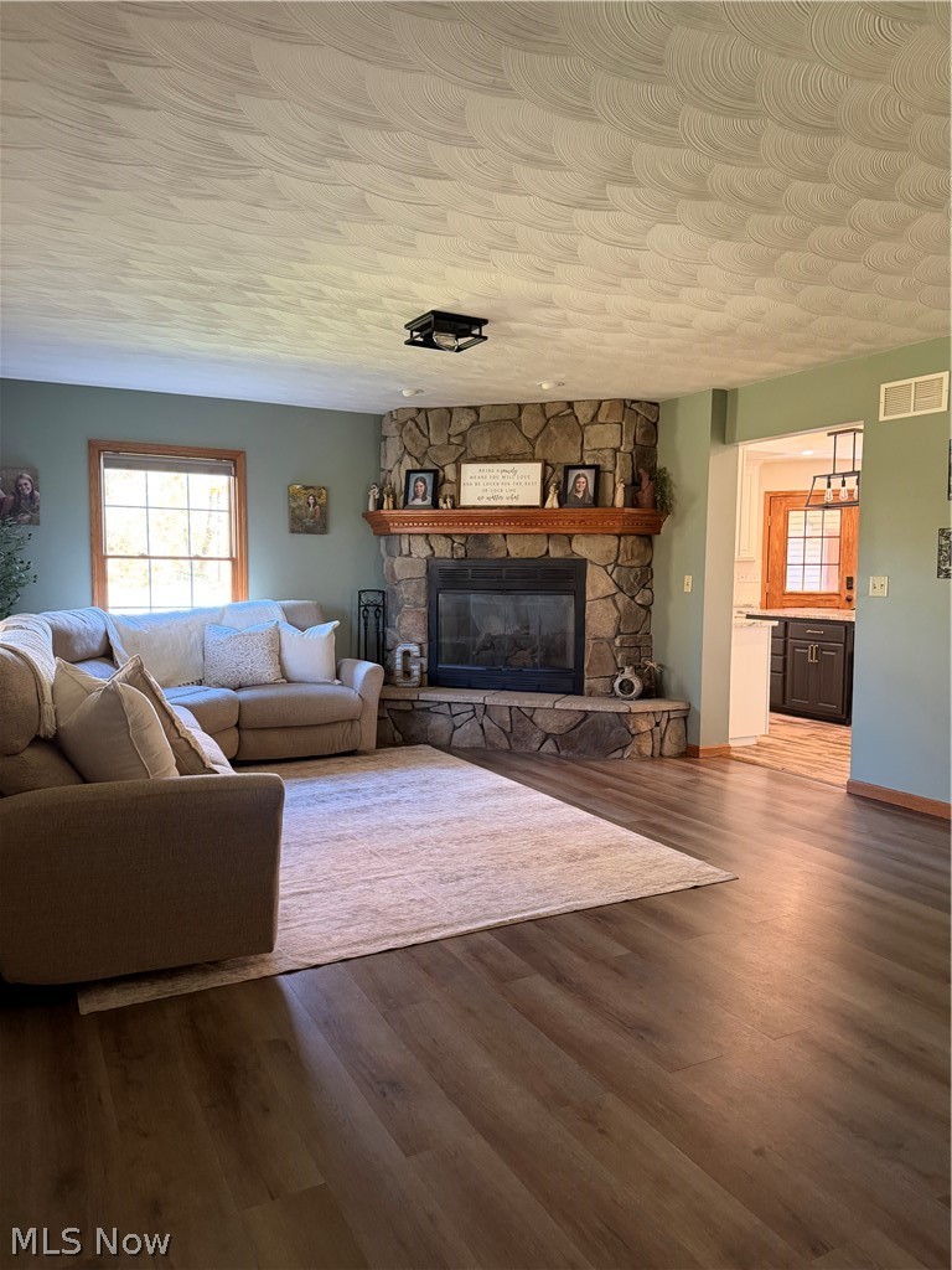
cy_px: 635
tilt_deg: -6.0
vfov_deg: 71.6
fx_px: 880
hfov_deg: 56.8
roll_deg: -1.0
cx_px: 476
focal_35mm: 24
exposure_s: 1/60
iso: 500
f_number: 1.78
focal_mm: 6.76
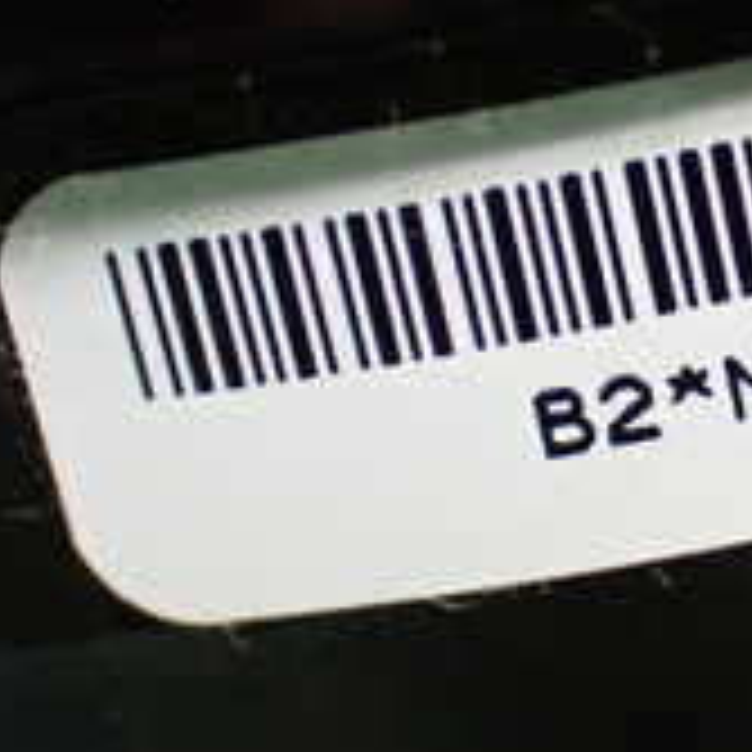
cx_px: 896
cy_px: 320
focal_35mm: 159
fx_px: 3908
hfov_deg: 10.8
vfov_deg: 11.0
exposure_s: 1/50
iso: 800
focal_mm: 9.01
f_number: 3.2
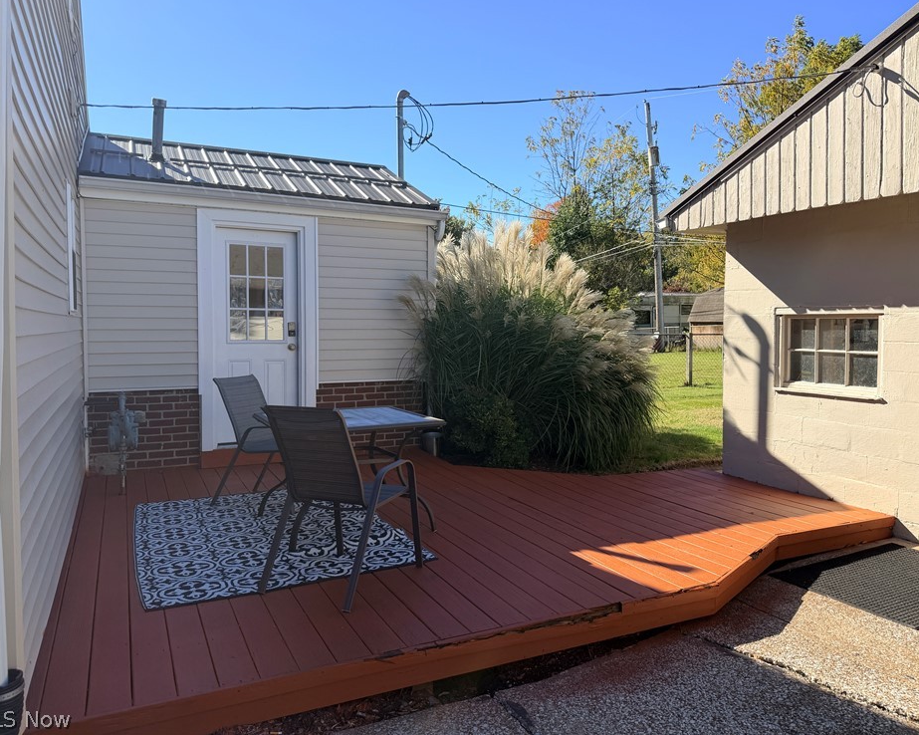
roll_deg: +0.7
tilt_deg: -1.8
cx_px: 477
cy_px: 354
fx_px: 707
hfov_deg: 66.0
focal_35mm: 26
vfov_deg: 54.9
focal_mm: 6.76
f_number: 1.78
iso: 80
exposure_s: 1/2611
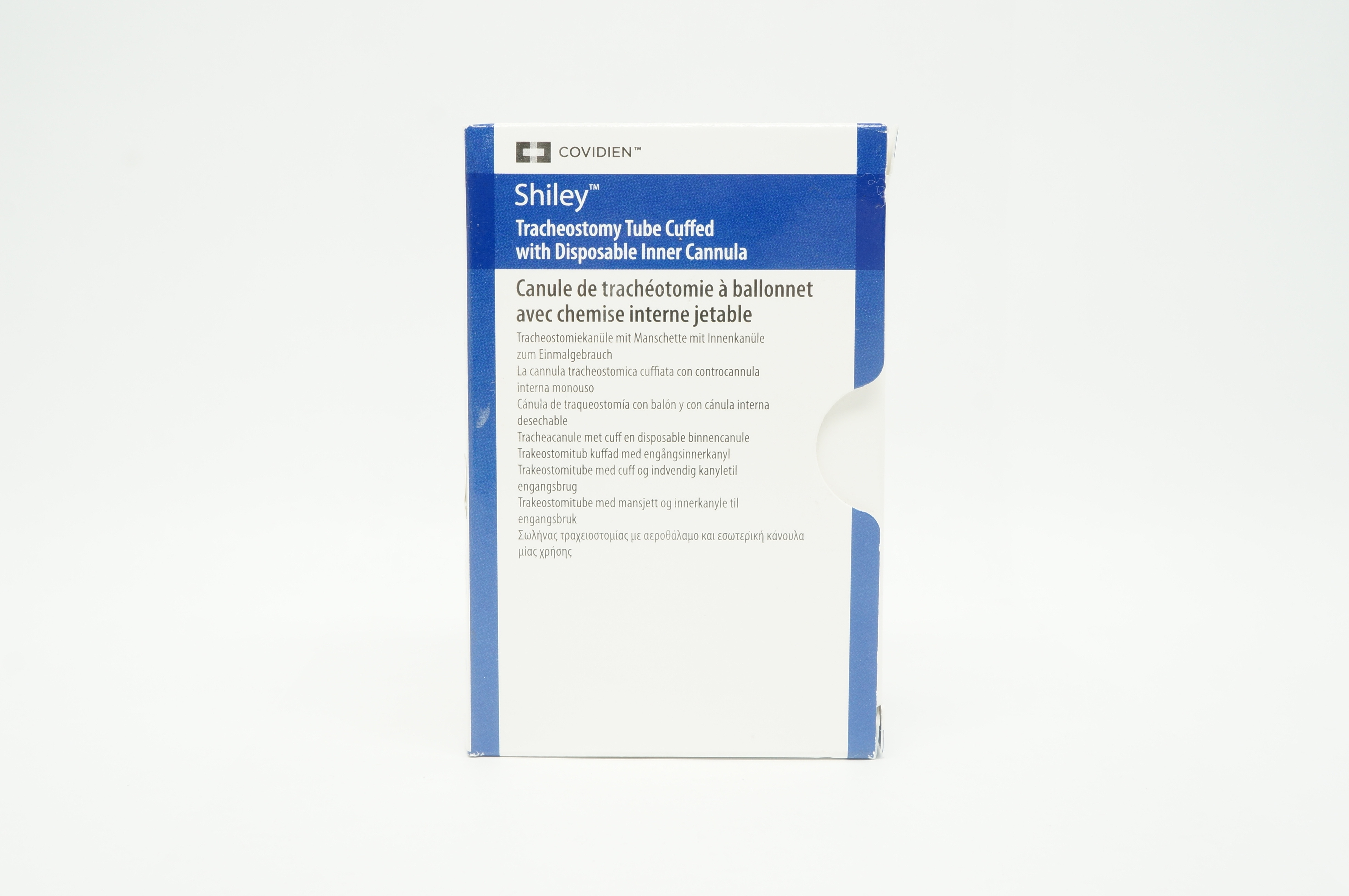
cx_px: 674
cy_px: 448
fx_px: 1516
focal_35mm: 40
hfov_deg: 48.0
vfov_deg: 32.9
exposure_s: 1/15
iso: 400
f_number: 10
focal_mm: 27
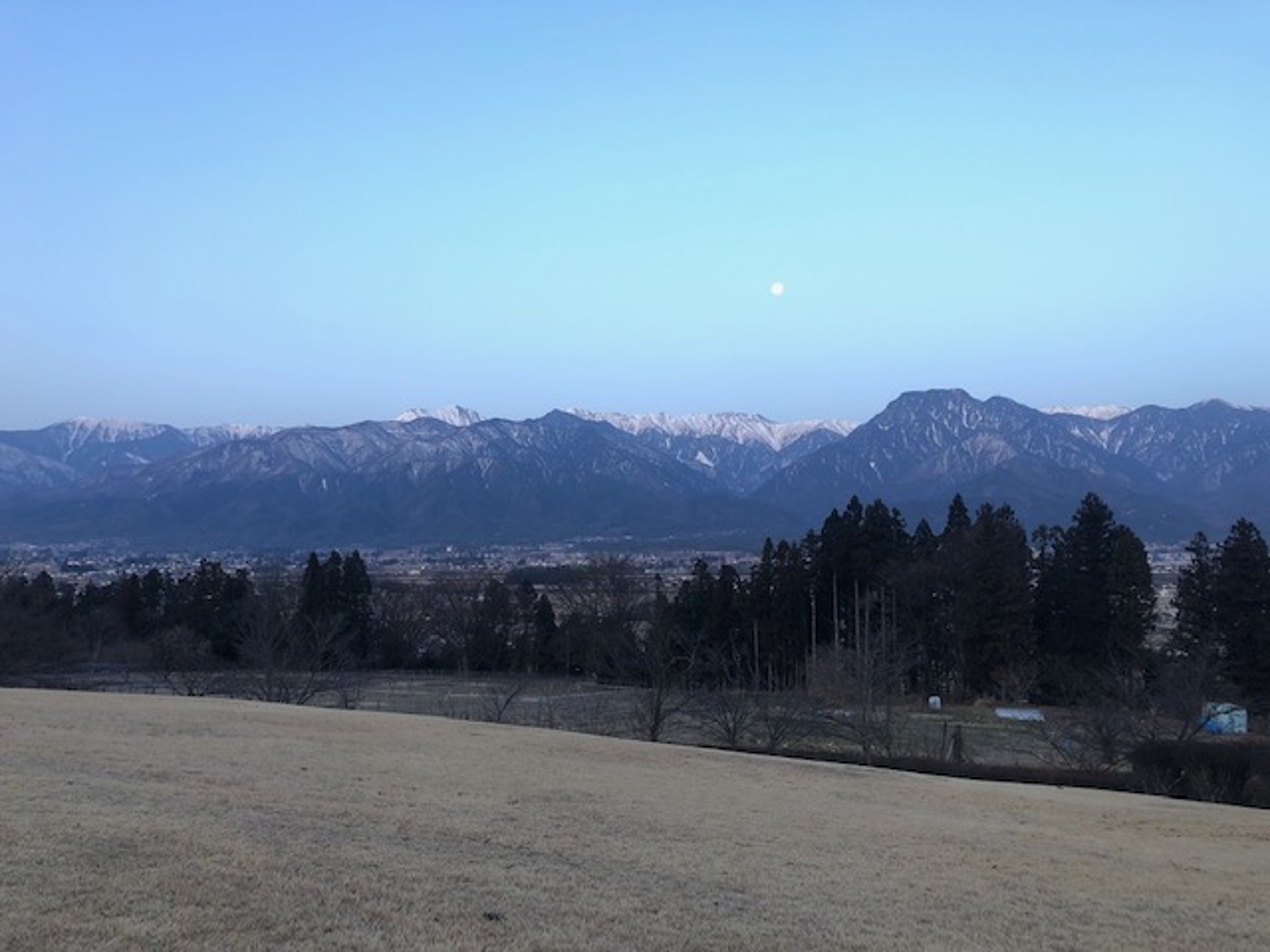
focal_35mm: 28
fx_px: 1027
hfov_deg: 63.4
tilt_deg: +4.0
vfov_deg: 49.7
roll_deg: -0.5
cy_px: 476
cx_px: 635
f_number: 1.8
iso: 25
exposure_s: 1/40
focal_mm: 3.99
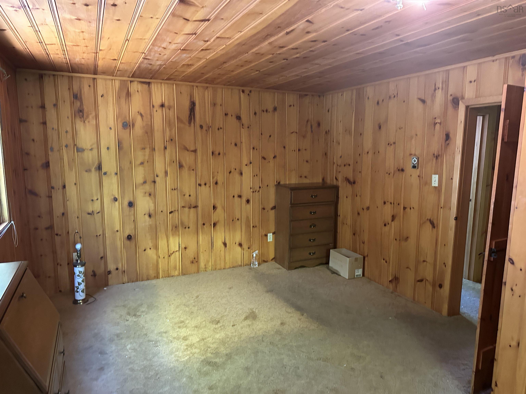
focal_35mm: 24
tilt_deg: -14.2
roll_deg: -1.8
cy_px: 197
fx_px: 365
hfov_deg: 71.6
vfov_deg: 56.8
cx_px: 263
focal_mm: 6.86
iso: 800
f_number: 1.78
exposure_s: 1/40
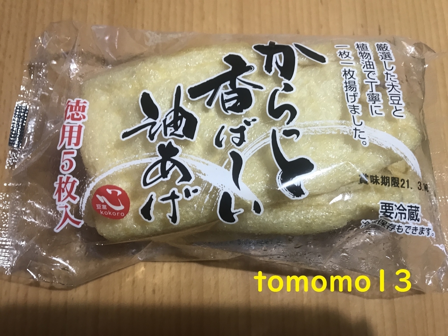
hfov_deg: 63.4
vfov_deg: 49.7
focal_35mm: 28
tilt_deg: -77.8
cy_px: 168
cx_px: 224
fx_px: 362
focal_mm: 3.99
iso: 40
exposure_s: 1/17
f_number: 1.8
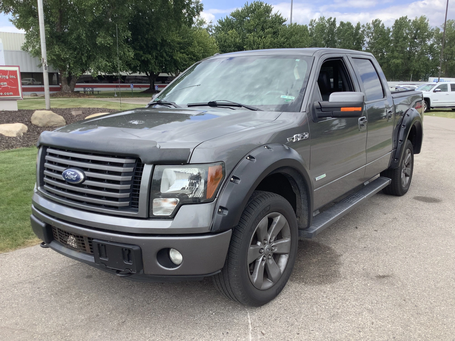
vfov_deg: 45.4
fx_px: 407
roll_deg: +0.7
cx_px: 228
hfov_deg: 58.4
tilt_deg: -13.0
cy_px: 170
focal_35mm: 31
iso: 25
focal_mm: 3.3
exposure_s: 1/550
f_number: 2.4
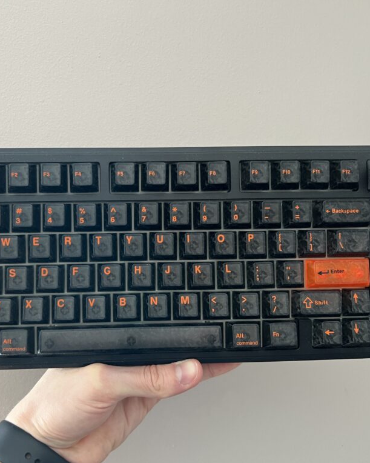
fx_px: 465
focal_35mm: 34
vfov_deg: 52.9
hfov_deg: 43.0
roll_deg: +3.9
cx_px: 140
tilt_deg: -8.2
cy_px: 232
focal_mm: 5.7
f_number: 1.5
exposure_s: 1/73
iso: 125
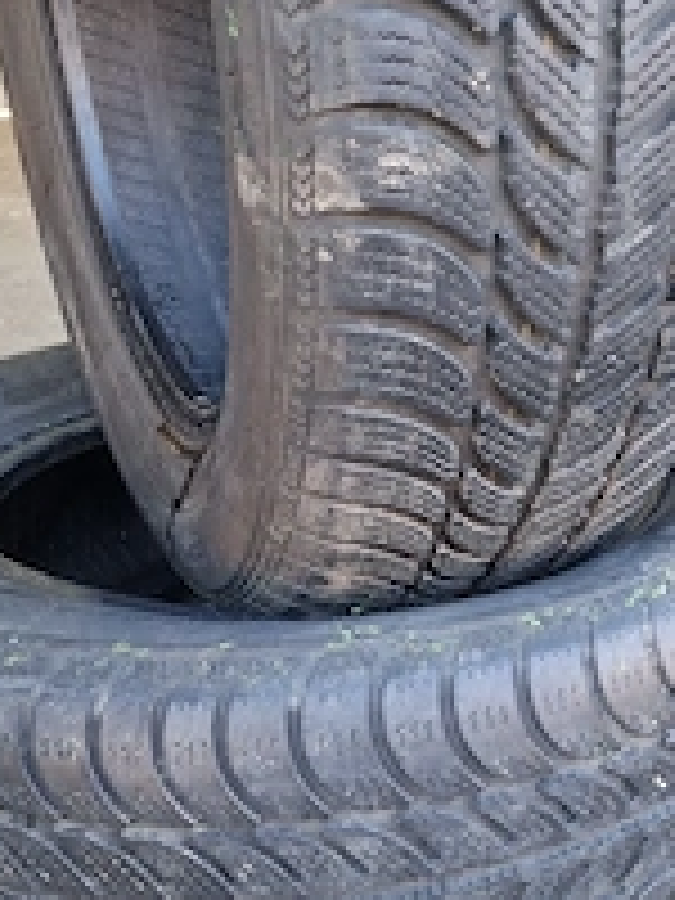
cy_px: 608
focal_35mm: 46
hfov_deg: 30.5
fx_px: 1196
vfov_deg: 40.7
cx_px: 572
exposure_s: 1/130
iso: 50
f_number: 1.8
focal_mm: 5.4
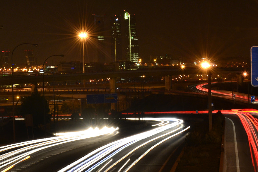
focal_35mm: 150
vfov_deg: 9.1
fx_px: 1074
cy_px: 69
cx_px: 29
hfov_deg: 13.6
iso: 400
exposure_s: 14.7
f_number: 18
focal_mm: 55
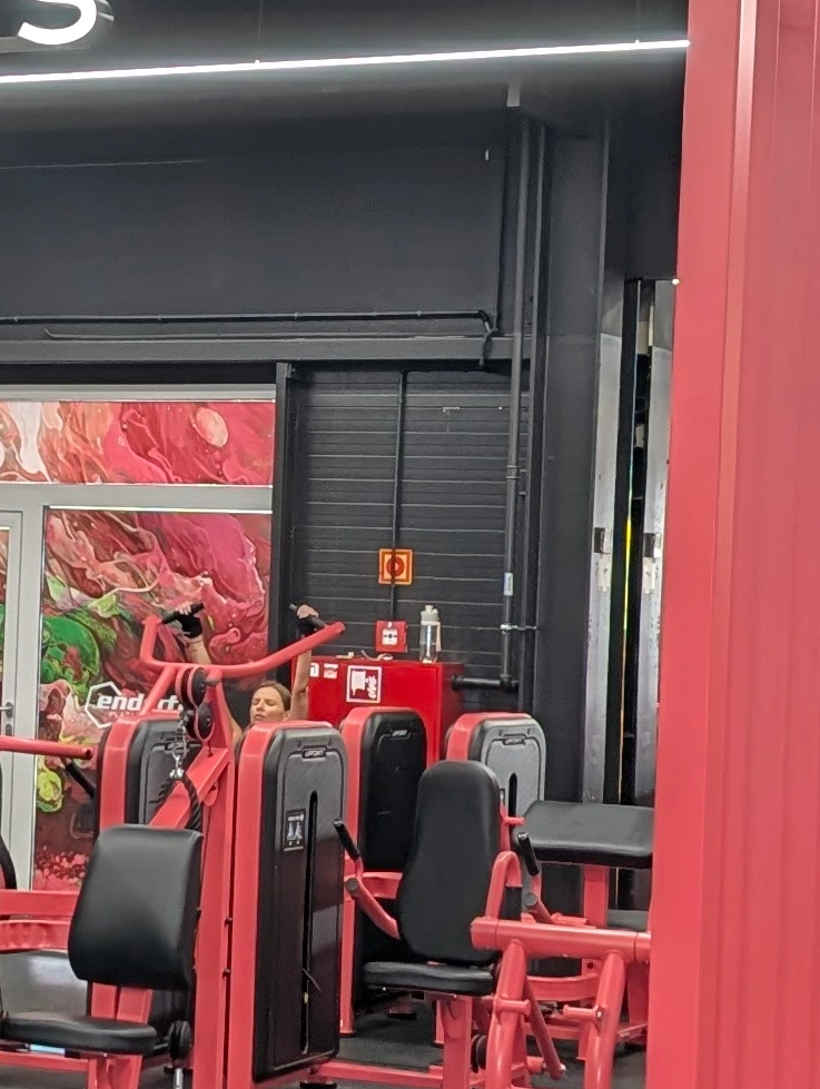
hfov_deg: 14.7
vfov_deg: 19.6
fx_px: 3151
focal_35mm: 100
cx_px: 166
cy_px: 558
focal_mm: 6.9
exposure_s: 1/39.8
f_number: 1.68
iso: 88
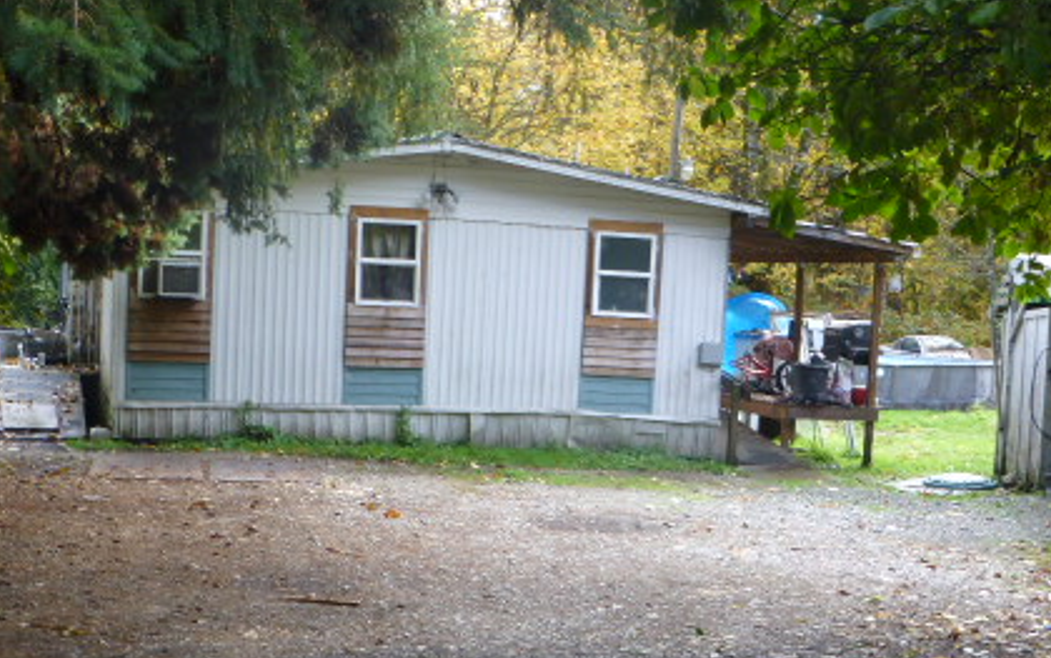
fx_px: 2035
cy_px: 408
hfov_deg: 29.0
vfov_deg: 18.3
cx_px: 556
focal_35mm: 71
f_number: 4.1
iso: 125
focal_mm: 7.9
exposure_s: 1/60
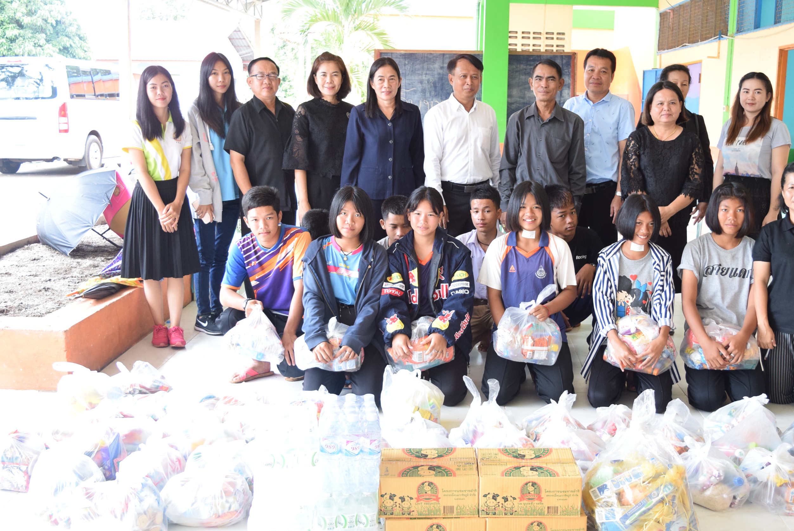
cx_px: 454
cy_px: 261
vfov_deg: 31.2
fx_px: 949
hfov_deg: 45.3
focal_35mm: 43
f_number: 4
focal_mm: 24
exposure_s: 1/80
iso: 800
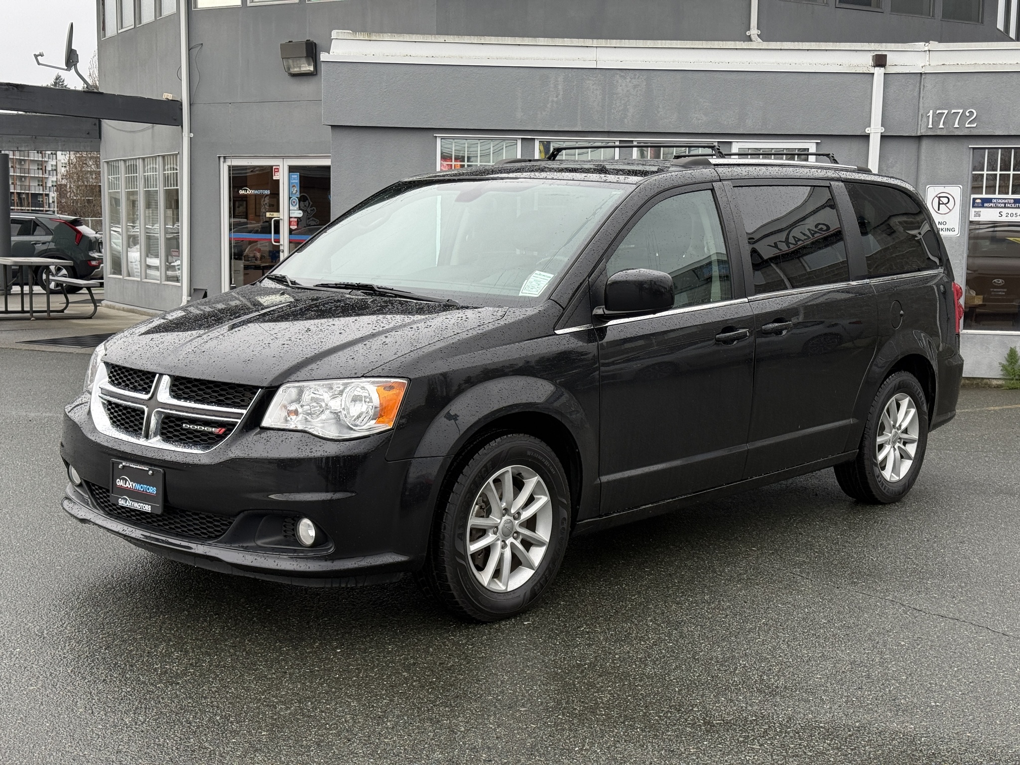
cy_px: 382
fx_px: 1414
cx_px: 510
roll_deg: -1.2
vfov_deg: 30.3
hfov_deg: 39.7
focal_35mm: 48
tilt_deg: -5.4
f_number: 1.78
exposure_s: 1/636
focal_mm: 6.76
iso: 64
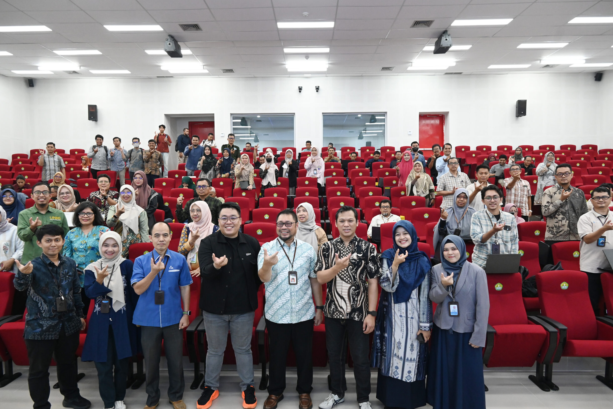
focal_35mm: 25
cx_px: 301
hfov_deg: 71.5
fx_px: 426
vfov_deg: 51.3
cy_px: 205
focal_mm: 24
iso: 3200
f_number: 5.6
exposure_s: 1/125
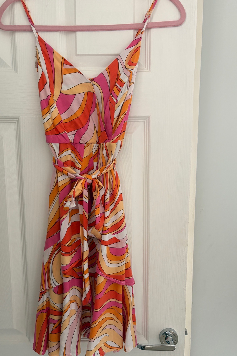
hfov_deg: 46.3
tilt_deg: -6.5
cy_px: 181
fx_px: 276
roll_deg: +0.5
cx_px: 104
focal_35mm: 28
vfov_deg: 65.5
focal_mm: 5.96
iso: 250
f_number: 1.6
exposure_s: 1/60
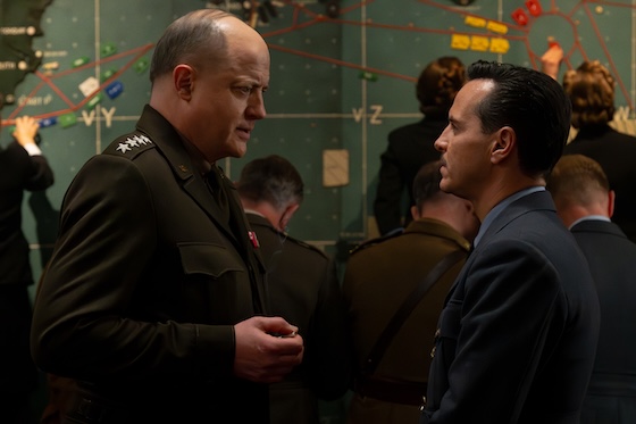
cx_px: 318
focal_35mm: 99
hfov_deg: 20.6
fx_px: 1748
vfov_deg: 13.8
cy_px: 212
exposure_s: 1/160
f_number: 5
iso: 6400
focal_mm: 66
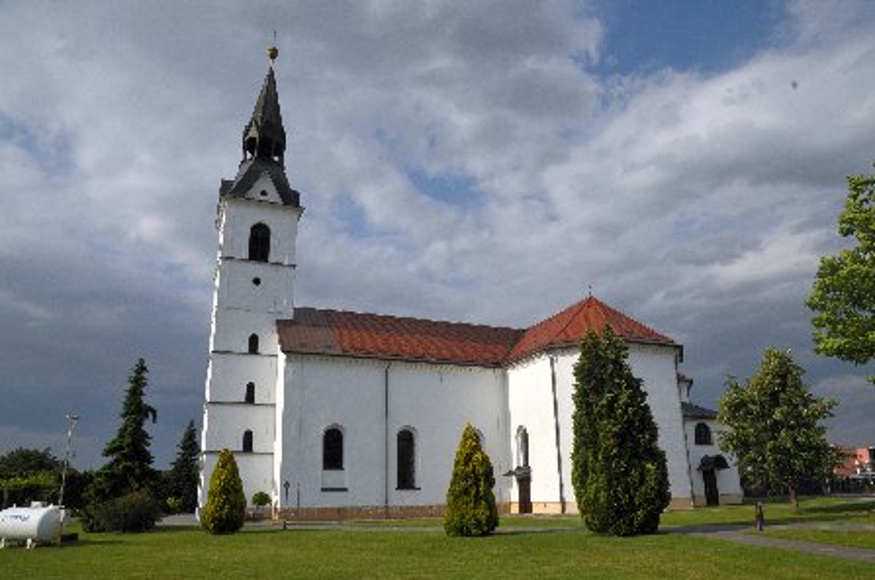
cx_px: 438
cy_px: 290
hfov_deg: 73.9
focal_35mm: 24
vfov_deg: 52.9
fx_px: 582
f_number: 13
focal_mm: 16
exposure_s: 1/800
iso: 400
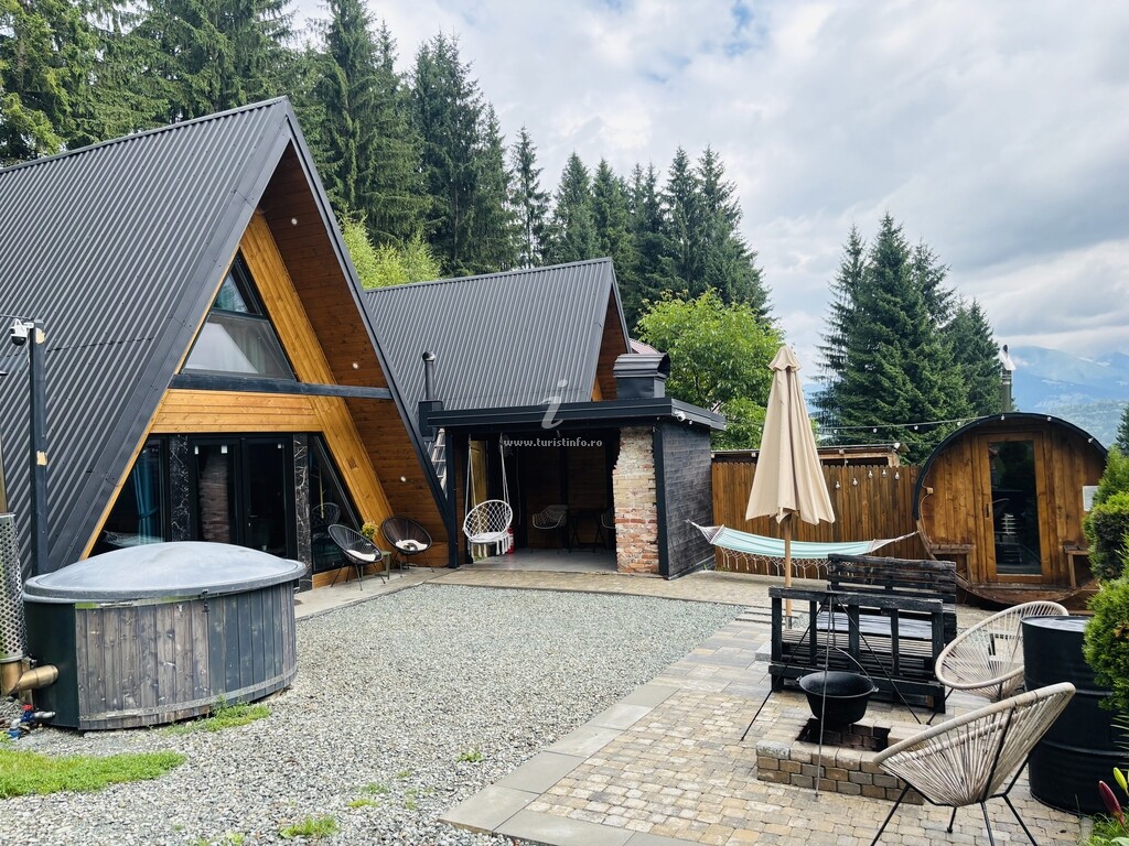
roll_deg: +2.4
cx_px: 564
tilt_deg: +1.0
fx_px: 848
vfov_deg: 53.1
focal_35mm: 26
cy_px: 423
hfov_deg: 67.3
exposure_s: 1/851
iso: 50
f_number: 1.6
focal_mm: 5.96
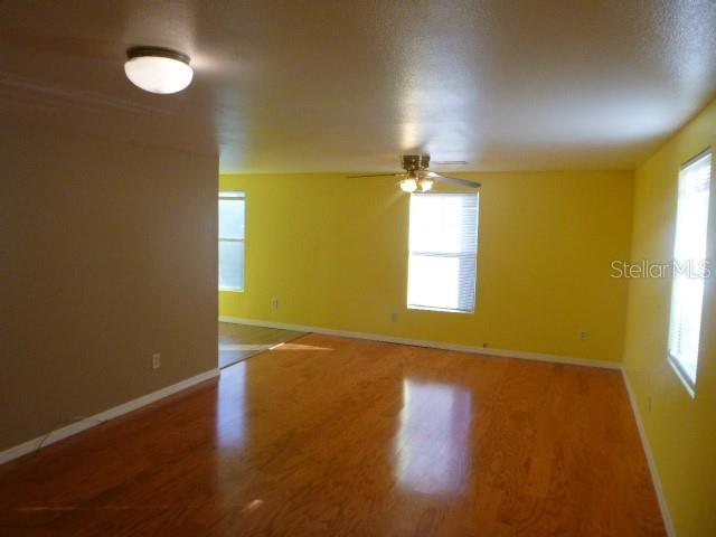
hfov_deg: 69.4
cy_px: 268
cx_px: 358
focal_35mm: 25
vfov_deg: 54.9
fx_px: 517
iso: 250
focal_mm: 4.5
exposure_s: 1/60
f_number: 3.9
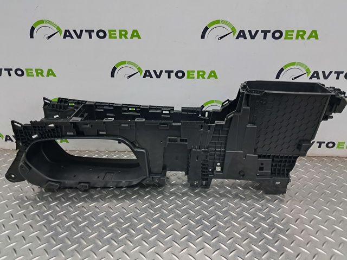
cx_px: 174
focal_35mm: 27
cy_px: 130
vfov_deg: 51.3
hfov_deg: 65.4
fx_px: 270
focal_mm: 4
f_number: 1.8
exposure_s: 1/50
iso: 125
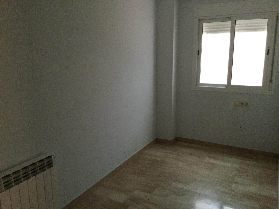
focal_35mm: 31
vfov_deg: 45.4
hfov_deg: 58.4
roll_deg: +1.5
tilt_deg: -15.0
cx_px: 140
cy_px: 104
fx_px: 250
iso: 200
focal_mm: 3.3
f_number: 2.4
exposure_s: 1/17
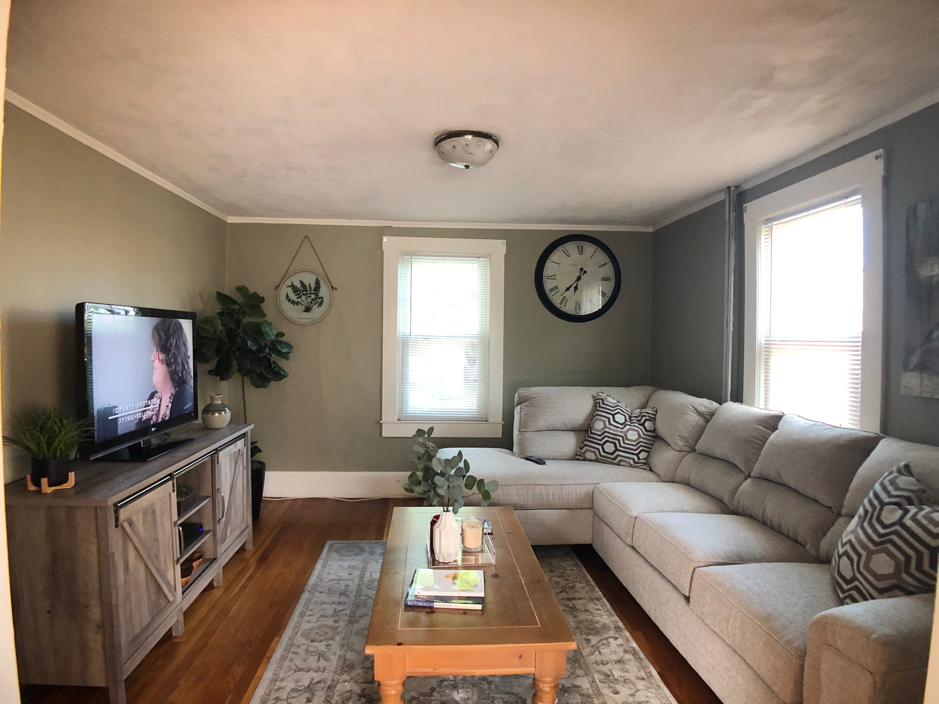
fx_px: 760
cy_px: 352
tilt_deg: -2.3
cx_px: 470
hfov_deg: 63.4
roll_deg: +0.1
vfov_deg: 49.7
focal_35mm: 28
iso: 80
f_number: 1.8
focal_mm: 3.99
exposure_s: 1/16
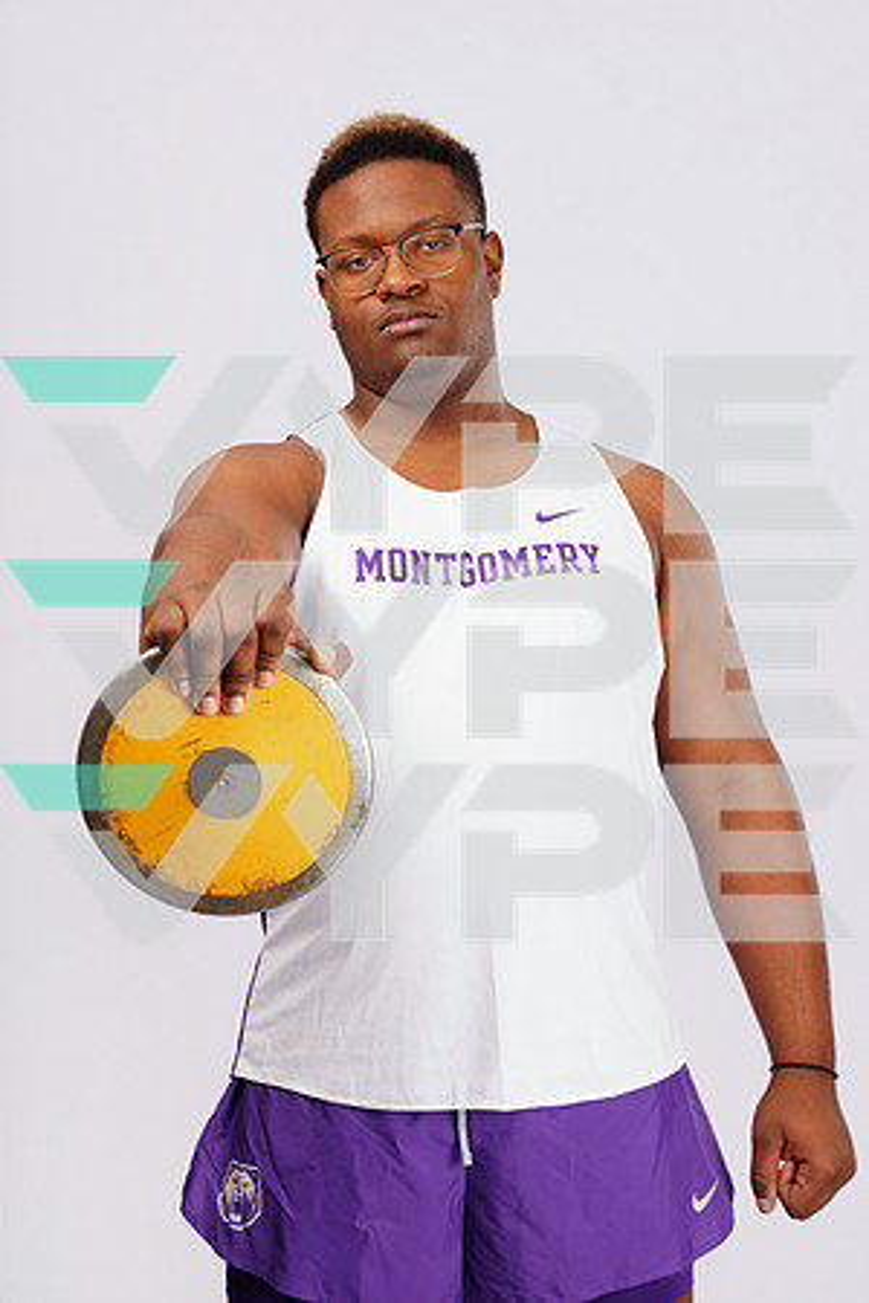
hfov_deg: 22.3
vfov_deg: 32.9
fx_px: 2209
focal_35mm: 61
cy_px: 652
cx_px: 434
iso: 250
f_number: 10
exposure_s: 1/400
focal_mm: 61
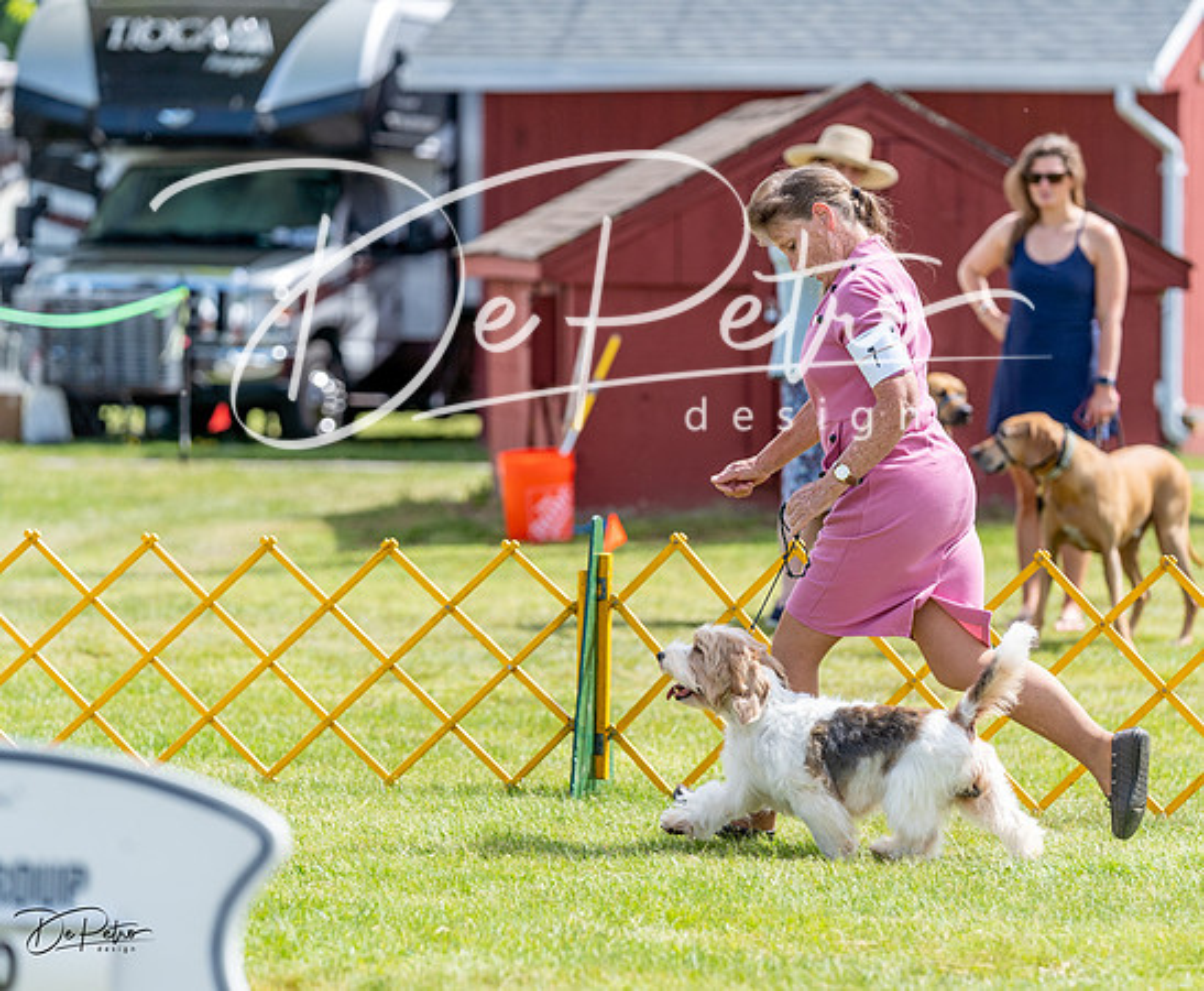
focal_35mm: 207
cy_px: 542
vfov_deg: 7.6
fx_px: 7470
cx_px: 667
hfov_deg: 9.2
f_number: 3.5
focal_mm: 162
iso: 125
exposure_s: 1/1000
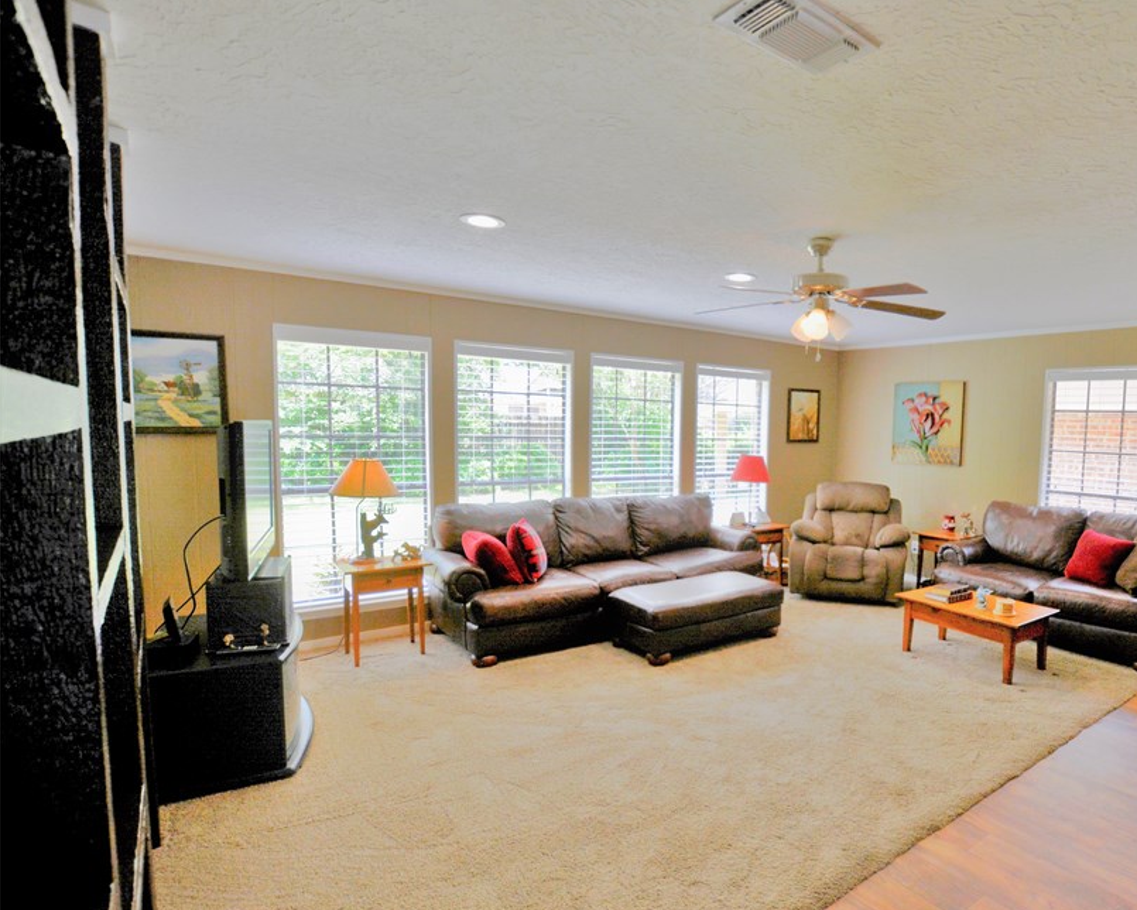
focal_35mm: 19
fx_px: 639
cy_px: 479
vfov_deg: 70.8
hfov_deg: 80.3
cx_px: 766
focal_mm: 10
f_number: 5.6
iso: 400
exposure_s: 1/125
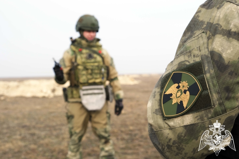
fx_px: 312
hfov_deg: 41.9
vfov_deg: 28.6
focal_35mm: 47
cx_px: 120
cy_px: 80
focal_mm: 31.5
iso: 160
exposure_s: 1/250
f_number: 6.4
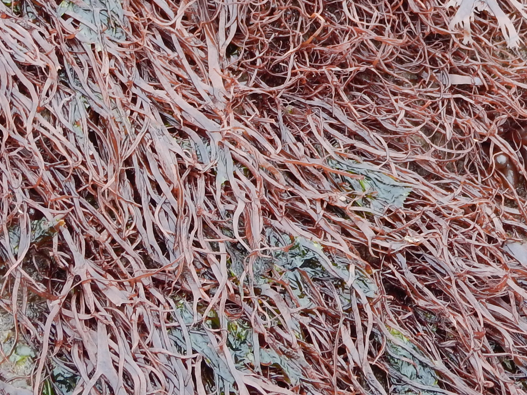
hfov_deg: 22.2
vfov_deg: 16.7
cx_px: 294
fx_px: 1340
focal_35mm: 88
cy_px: 101
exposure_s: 1/60
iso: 125
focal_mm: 6.1
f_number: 4.2
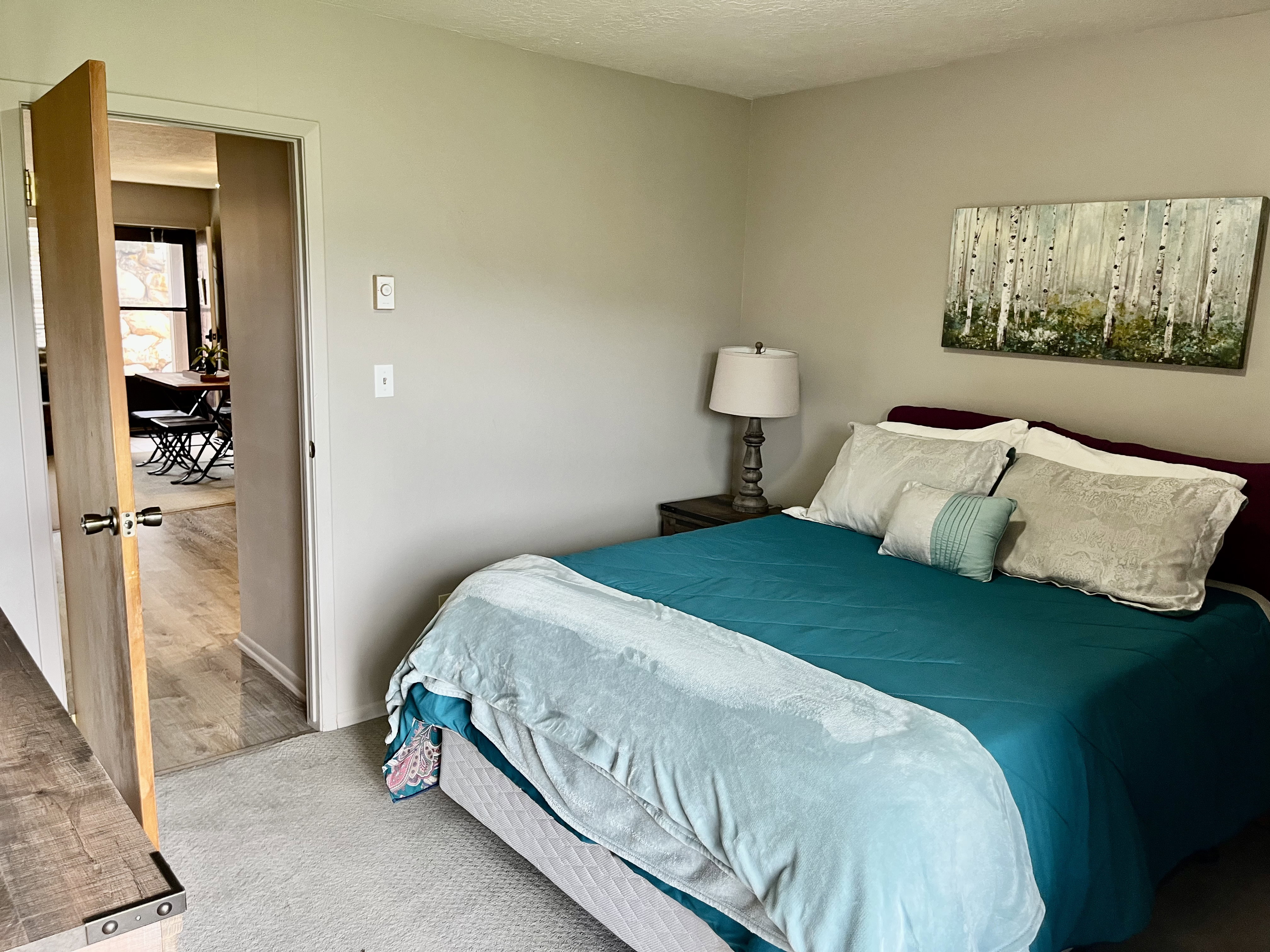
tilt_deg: -10.5
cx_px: 635
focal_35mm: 26
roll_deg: -1.5
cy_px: 476
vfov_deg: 53.1
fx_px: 954
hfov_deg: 67.3
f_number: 1.6
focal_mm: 5.1
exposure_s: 1/92
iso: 125
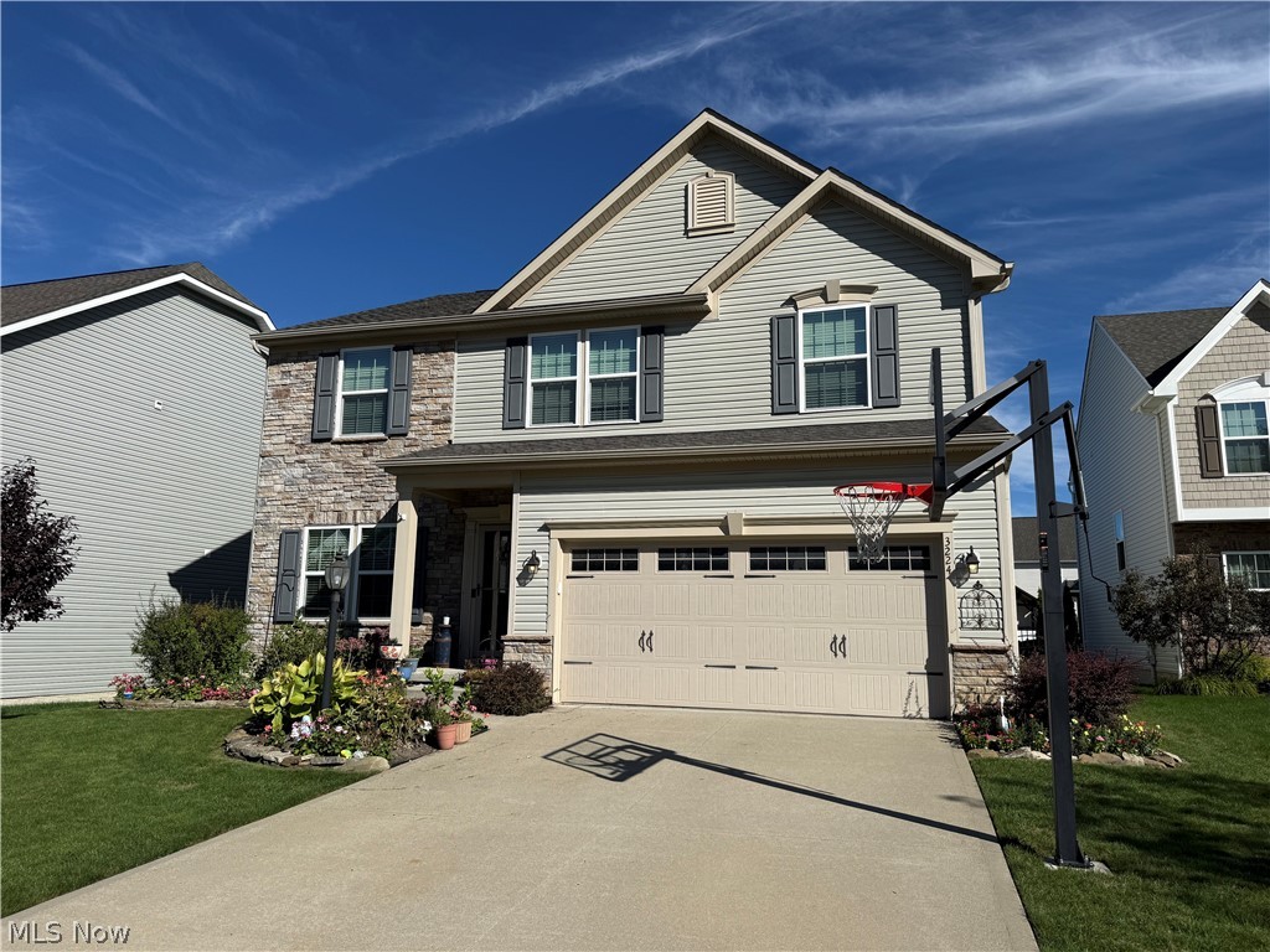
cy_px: 476
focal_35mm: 24
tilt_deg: +10.3
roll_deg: -0.7
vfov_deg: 56.8
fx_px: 881
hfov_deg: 71.6
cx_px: 635
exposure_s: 1/8130
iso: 80
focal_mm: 6.76
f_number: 1.78
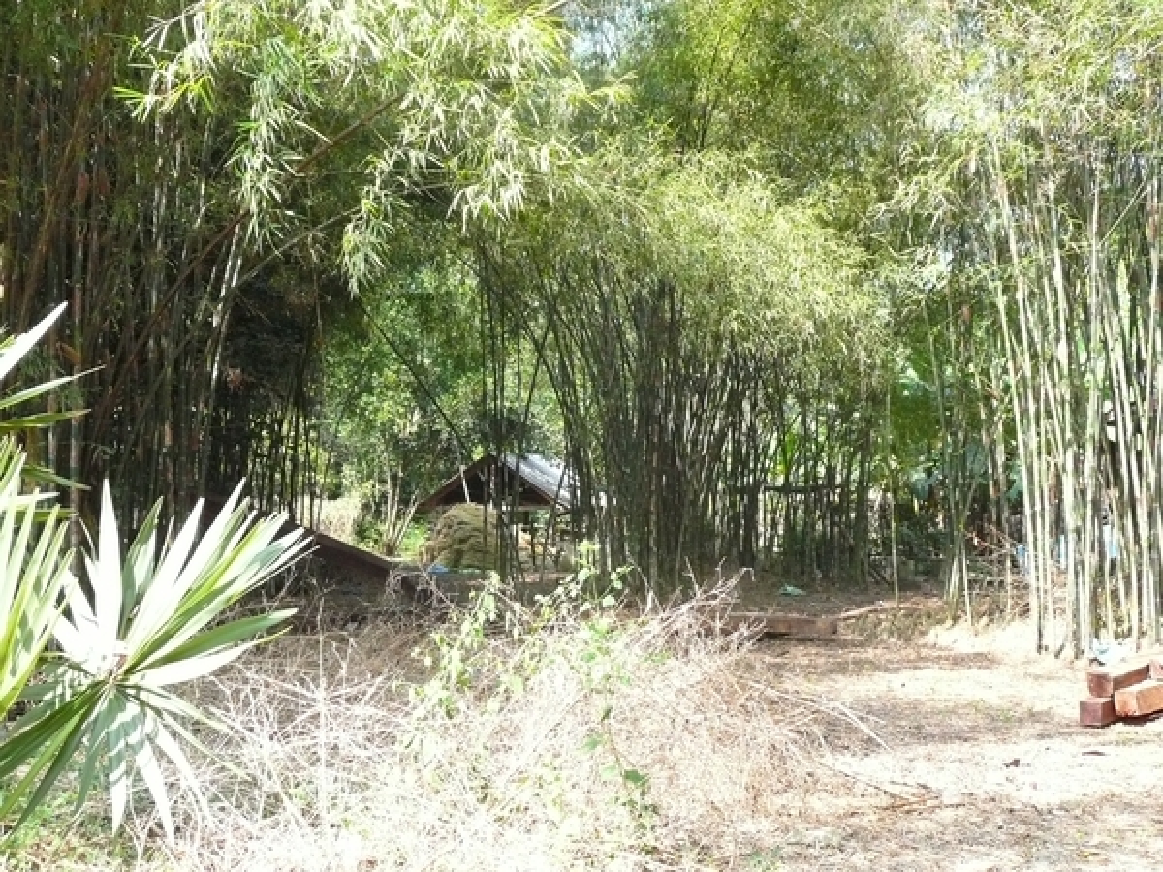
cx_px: 582
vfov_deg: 33.6
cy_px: 436
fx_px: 1445
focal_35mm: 43
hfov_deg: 43.9
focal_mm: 7
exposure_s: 1/250
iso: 400
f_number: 4
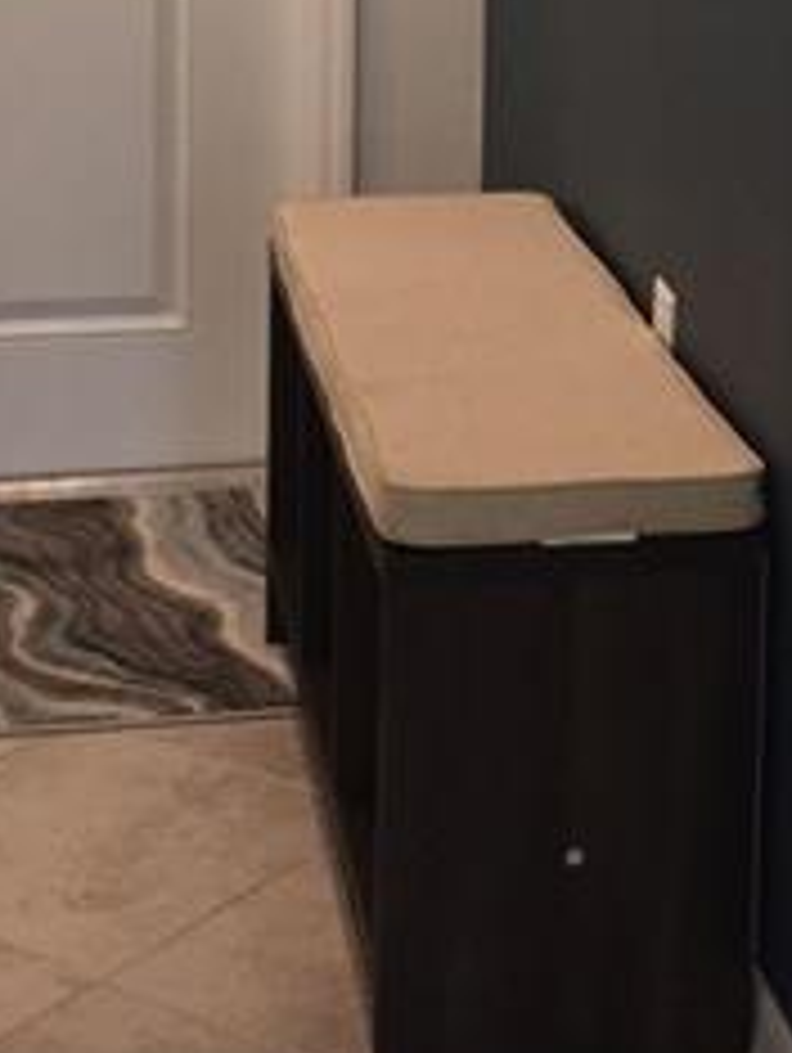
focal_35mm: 95
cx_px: 626
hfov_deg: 15.5
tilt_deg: -6.1
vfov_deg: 19.7
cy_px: -108
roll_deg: -1.4
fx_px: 2893
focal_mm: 4.15
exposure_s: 1/30
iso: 40
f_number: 2.2
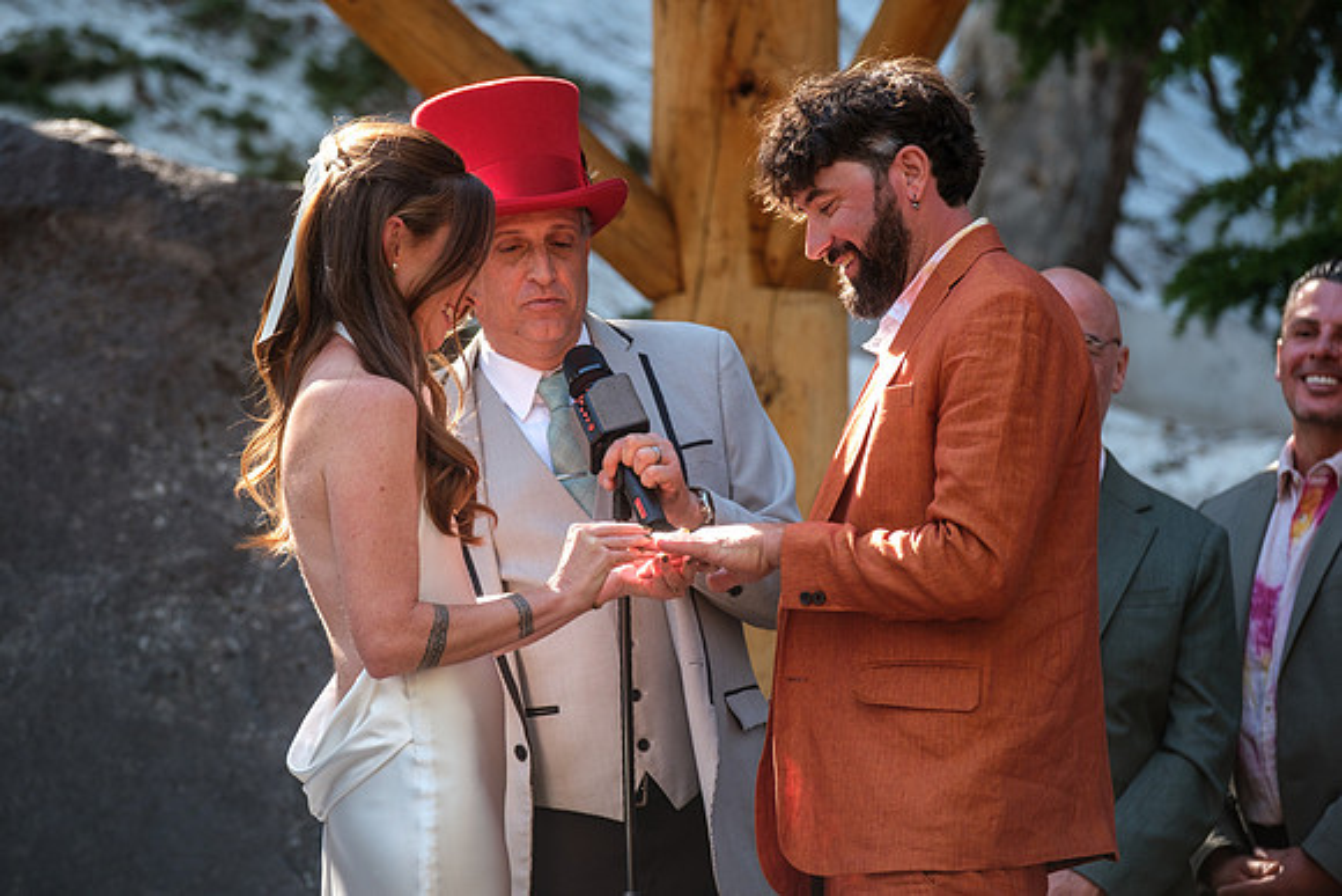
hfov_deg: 8.2
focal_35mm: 250
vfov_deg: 5.5
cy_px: 468
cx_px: 671
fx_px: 9332
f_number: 4
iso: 400
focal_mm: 140
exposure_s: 1/160
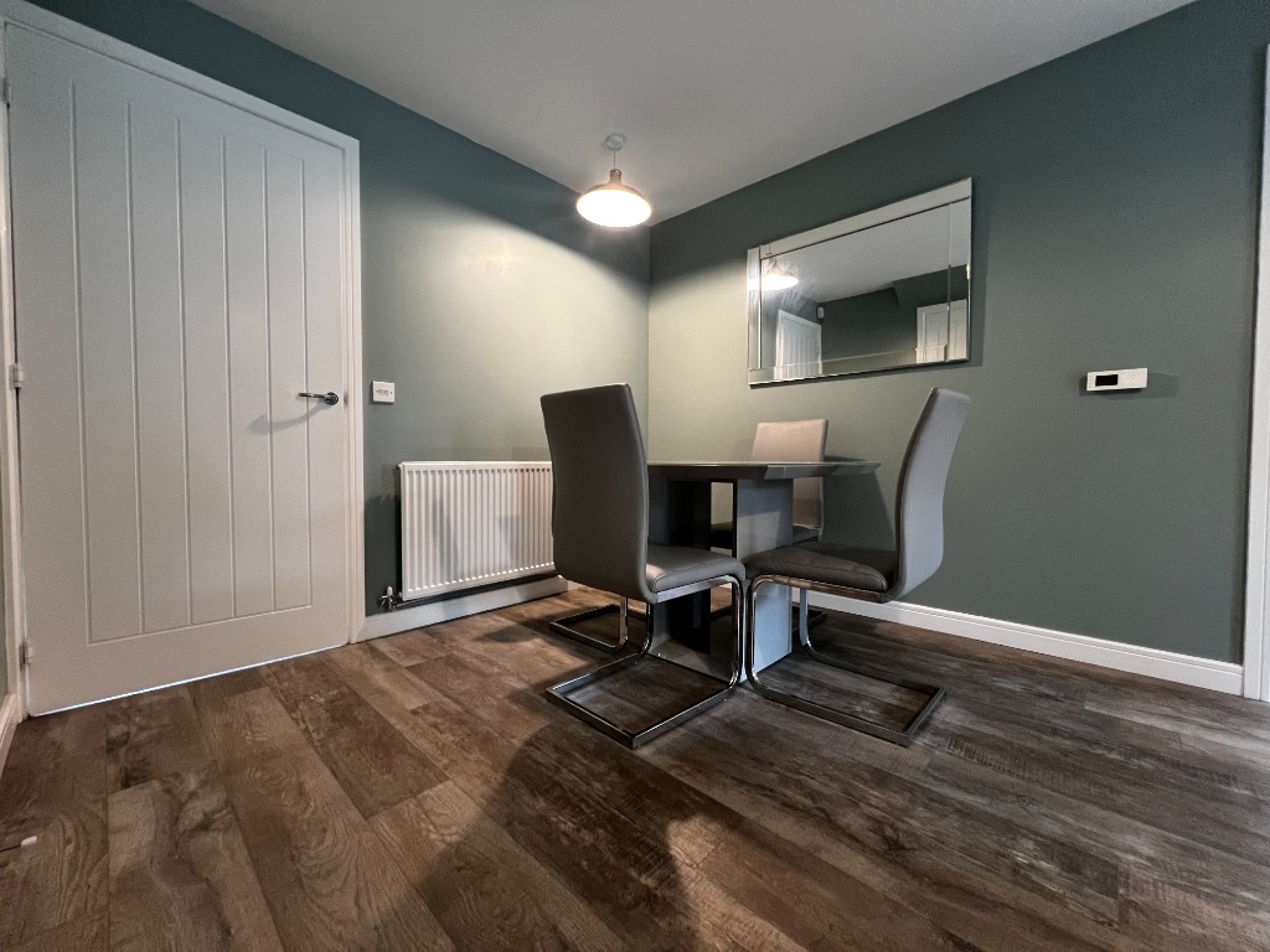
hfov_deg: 106.2
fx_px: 477
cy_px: 476
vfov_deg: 89.9
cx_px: 635
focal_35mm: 13
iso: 400
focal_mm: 1.57
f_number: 1.8
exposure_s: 1/50
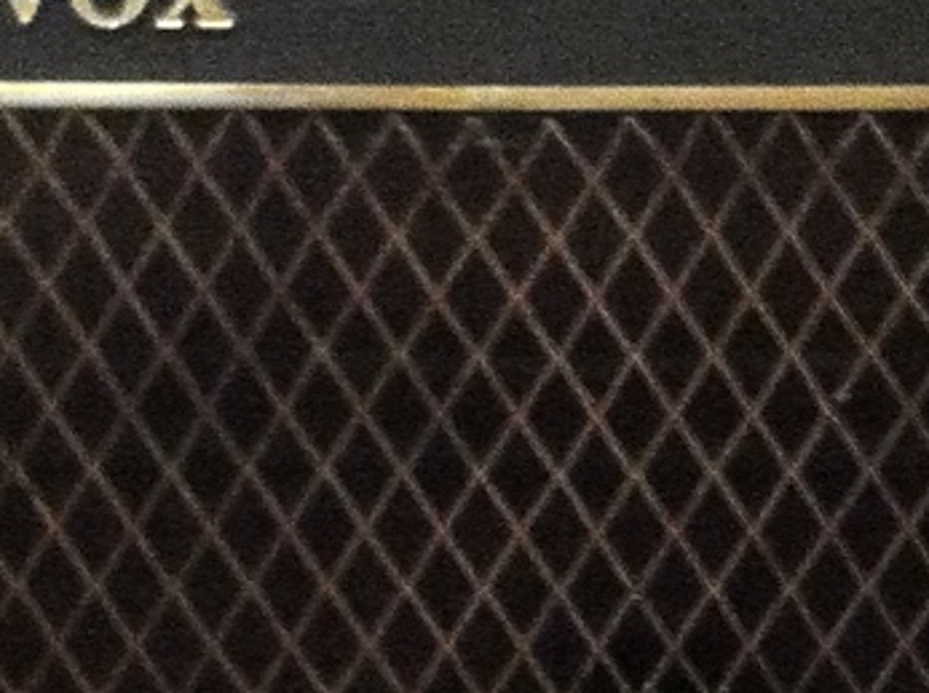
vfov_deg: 9.0
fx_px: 4340
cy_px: 894
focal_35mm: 162
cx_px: 681
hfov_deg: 12.2
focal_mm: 3.85
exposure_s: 1/15
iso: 500
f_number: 2.8
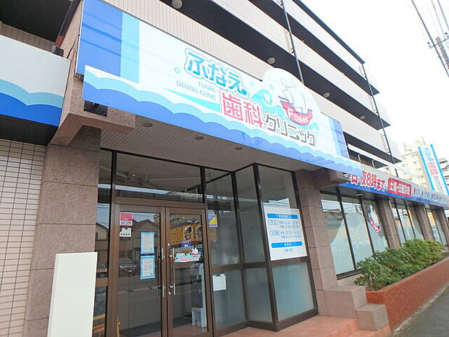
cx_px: 224
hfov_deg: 79.0
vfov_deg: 63.4
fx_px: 272
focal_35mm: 21
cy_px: 168
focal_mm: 3.7
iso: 125
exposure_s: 1/250
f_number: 3.5
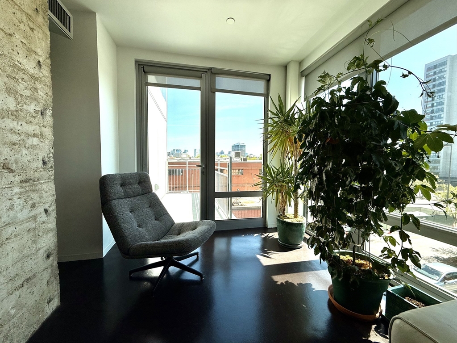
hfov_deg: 102.1
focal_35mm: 14
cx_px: 228
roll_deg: -0.9
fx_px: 185
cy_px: 172
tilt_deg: -3.6
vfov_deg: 85.7
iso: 50
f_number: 2.2
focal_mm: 2.22
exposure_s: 1/876
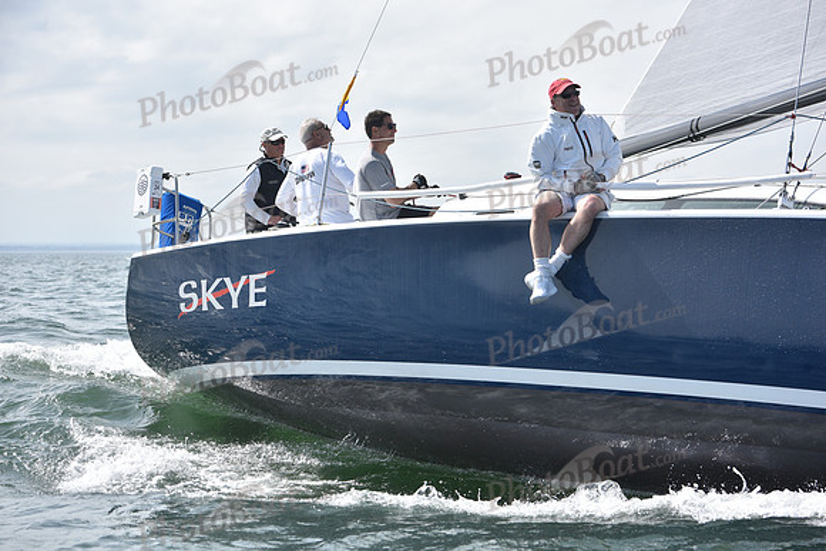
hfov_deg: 25.4
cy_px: 276
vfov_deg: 17.1
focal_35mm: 80
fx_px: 1836
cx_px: 413
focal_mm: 80
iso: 200
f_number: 5
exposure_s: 1/1600
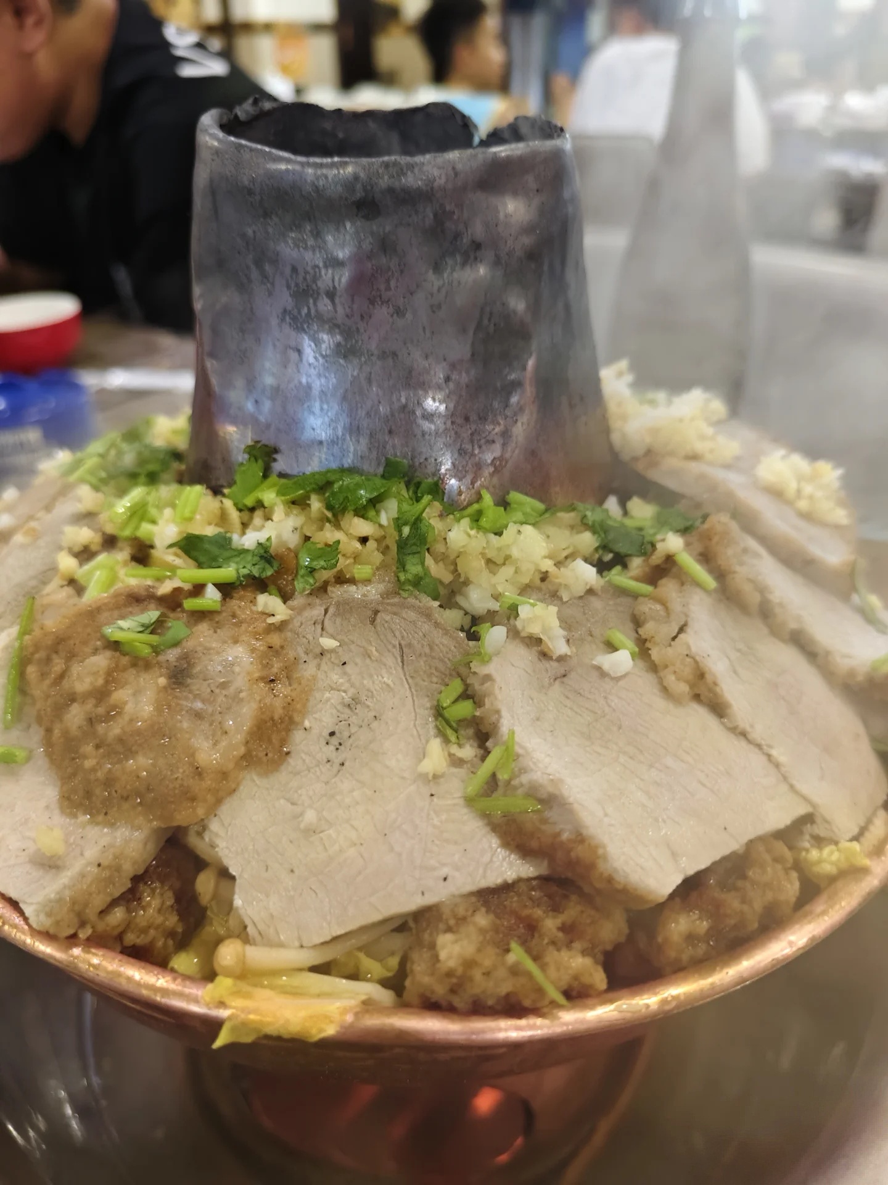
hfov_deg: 58.9
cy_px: 592
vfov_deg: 73.9
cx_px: 444
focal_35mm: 23
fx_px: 787
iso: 982
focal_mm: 5.6
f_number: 1.88
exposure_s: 1/50
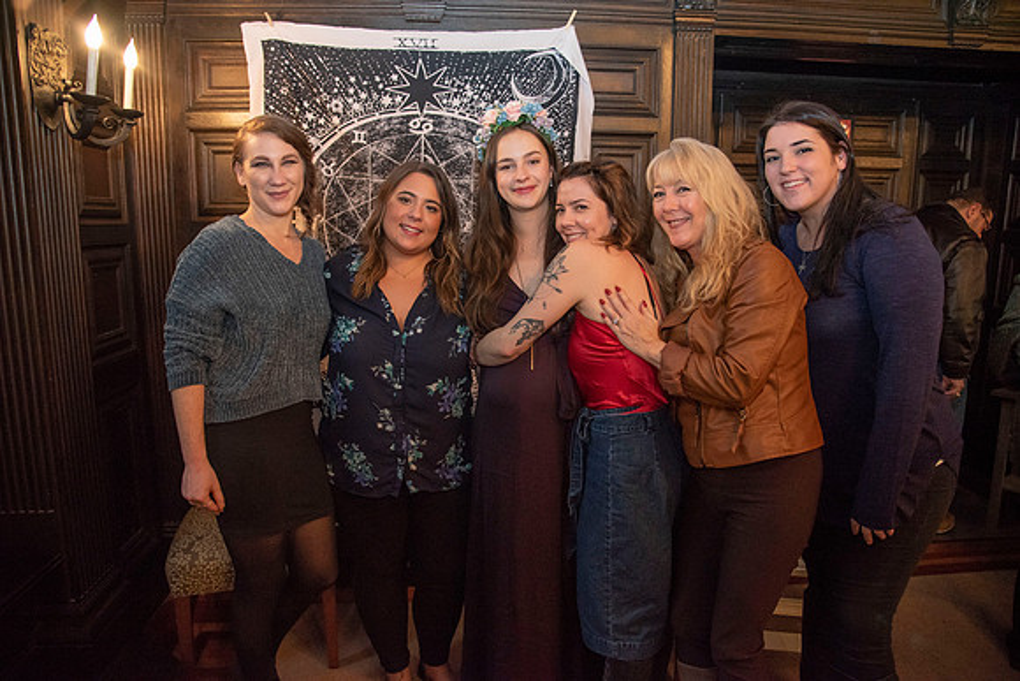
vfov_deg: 53.2
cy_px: 340
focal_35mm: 24
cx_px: 510
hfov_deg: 73.7
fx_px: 680
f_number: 4
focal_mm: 24
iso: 3200
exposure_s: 1/200
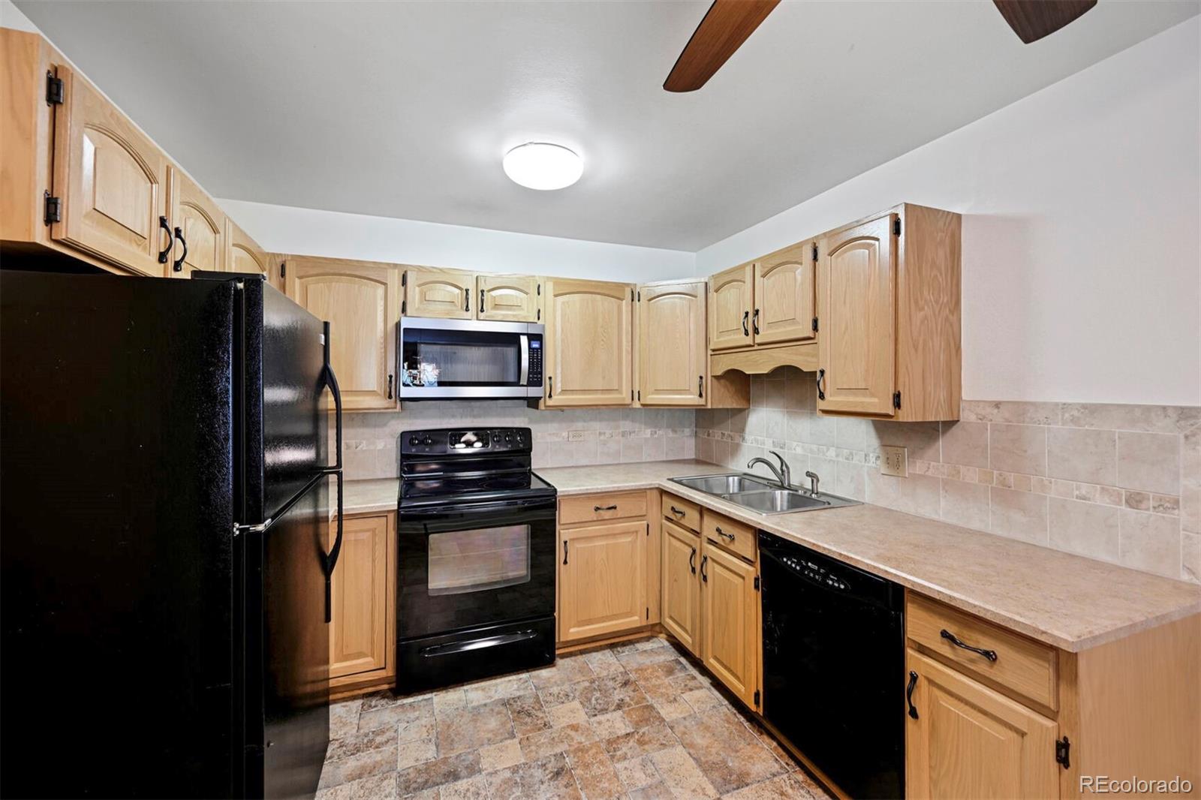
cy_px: 400
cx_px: 600
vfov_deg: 81.2
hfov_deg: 104.3
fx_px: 467
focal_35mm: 14
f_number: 7.1
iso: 400
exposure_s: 1/4
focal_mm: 14
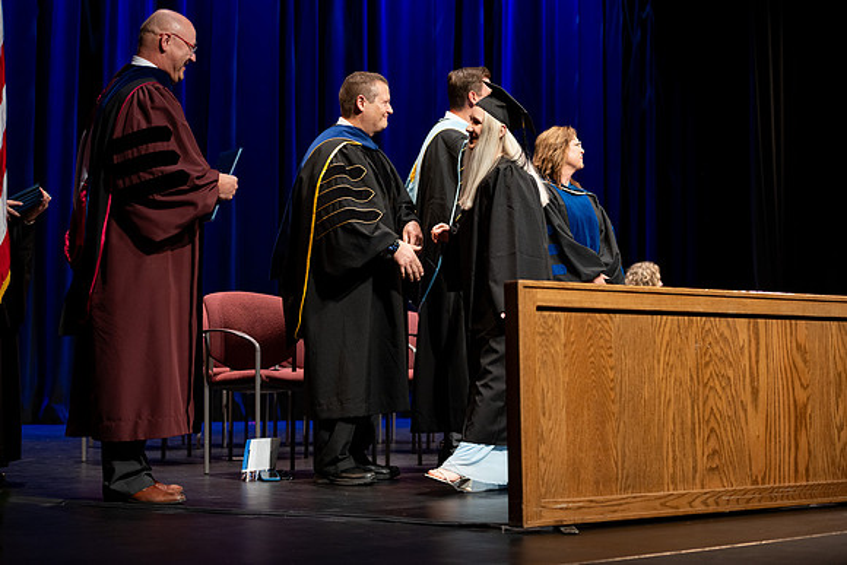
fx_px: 1647
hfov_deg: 28.8
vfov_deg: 19.5
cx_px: 424
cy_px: 282
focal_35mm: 70
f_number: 2.8
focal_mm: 70
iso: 640
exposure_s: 1/250
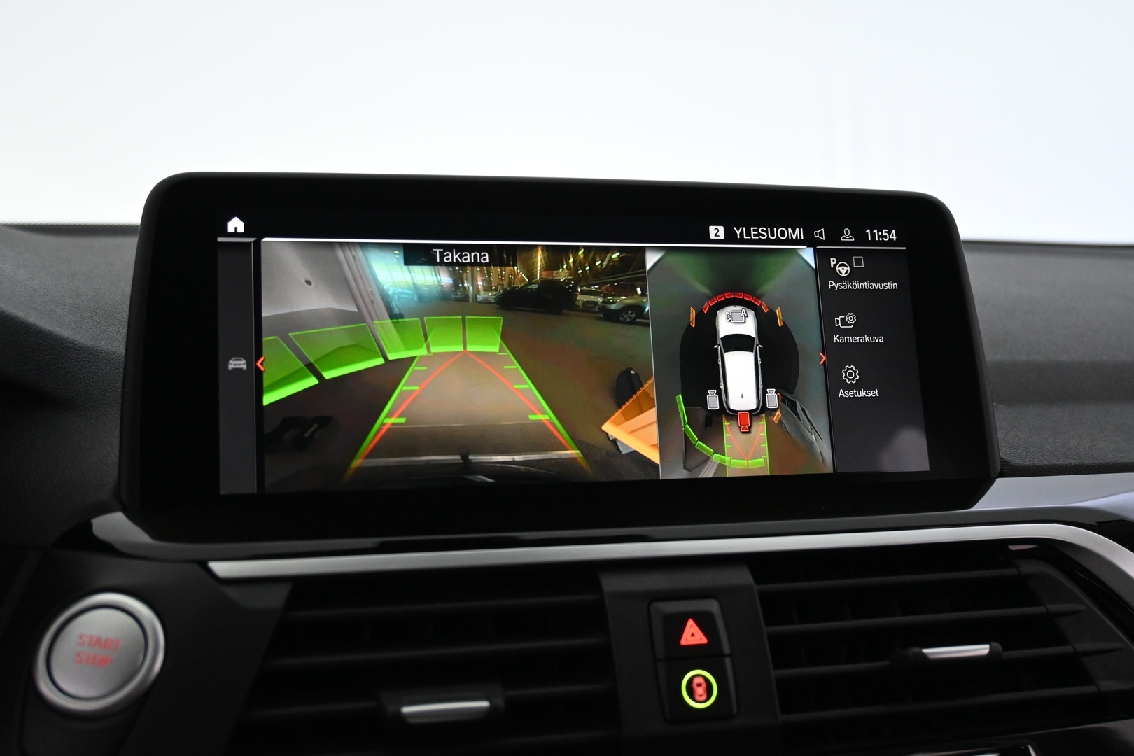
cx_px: 567
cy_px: 378
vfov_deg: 35.5
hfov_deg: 51.3
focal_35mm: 38
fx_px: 1181
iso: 2200
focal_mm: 25
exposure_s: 1/40
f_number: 4.2
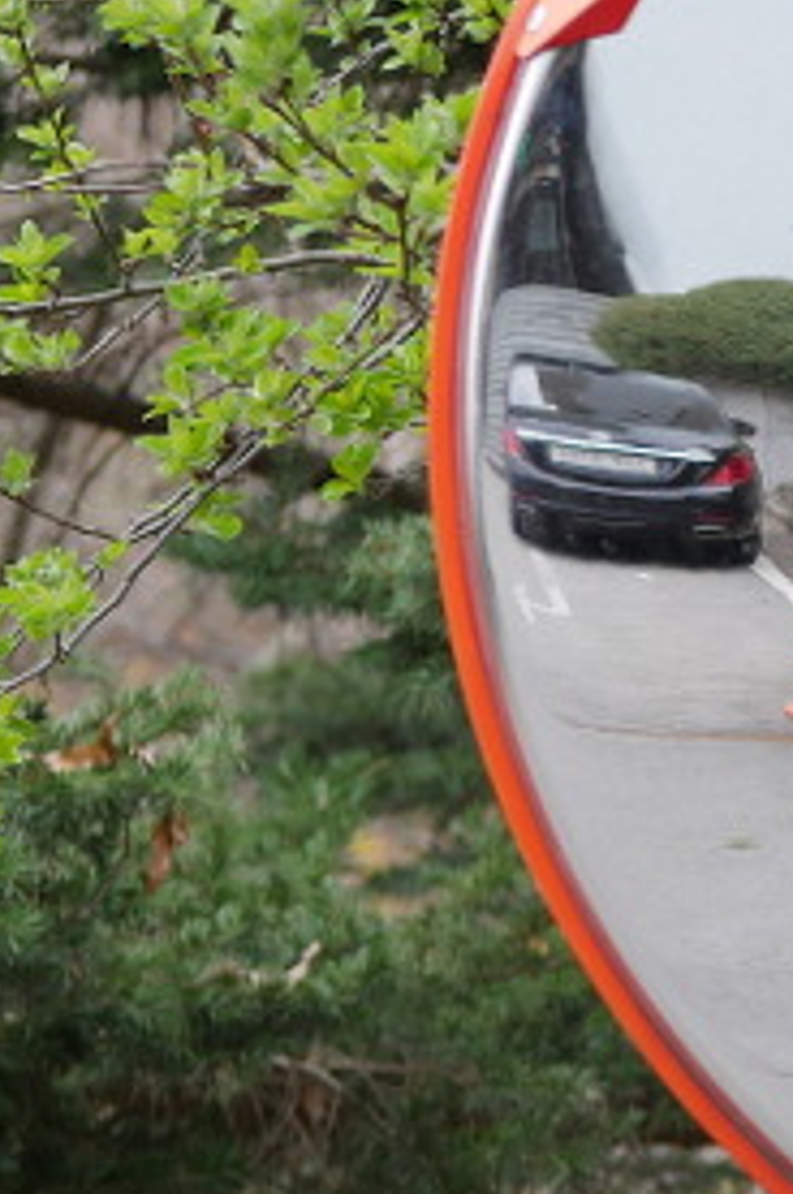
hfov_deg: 4.6
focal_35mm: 291
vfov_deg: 7.1
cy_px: 438
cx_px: 1689
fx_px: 9639
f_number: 2.5
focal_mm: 43
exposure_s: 1/640
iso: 200
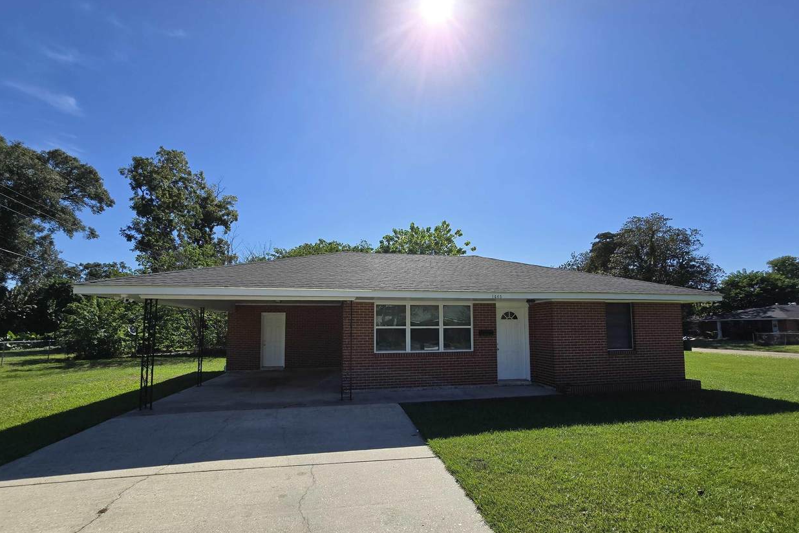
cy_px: 298
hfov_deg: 104.3
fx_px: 311
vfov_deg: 80.9
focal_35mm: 14
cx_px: 401
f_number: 2.2
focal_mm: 2.2
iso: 50
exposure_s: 1/2730
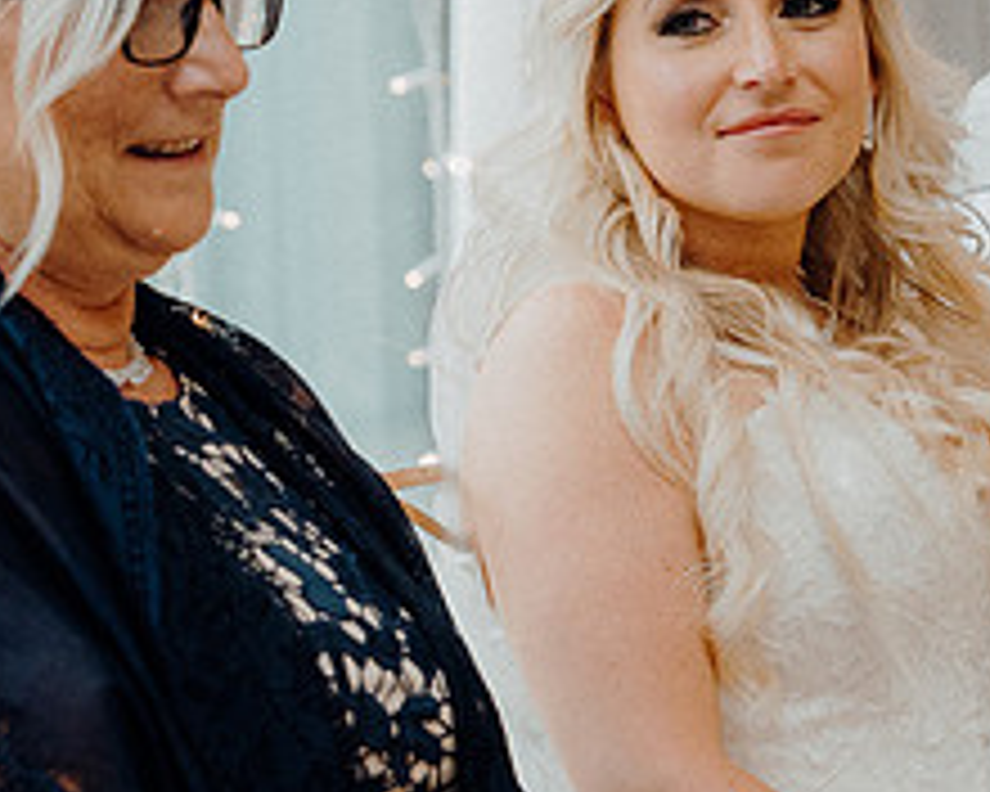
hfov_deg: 7.8
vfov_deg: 6.3
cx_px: 990
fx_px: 7237
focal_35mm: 247
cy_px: 416
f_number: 3.5
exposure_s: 1/160
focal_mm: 67
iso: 1600
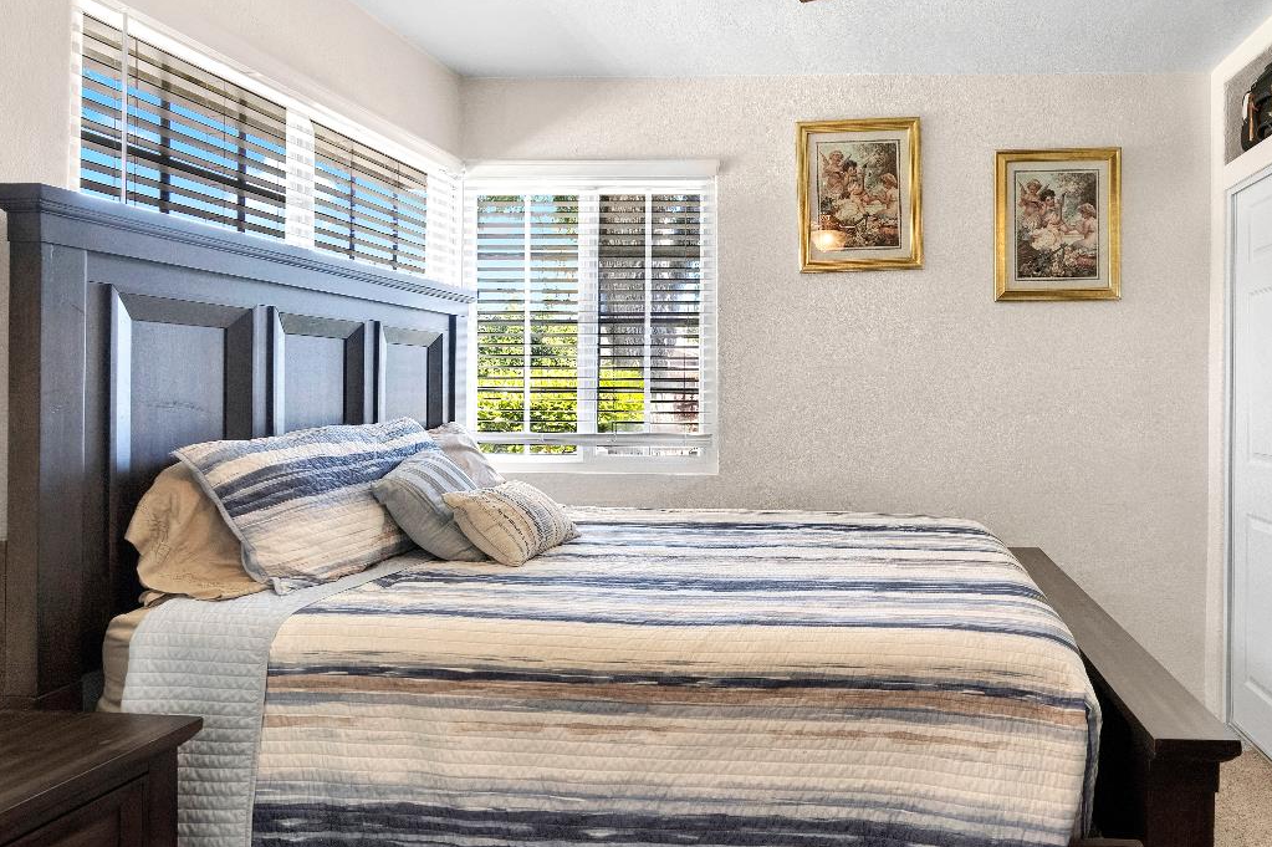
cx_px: 823
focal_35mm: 22
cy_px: 397
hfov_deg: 76.7
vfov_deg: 57.1
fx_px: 777
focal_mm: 10
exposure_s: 1/8
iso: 320
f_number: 8
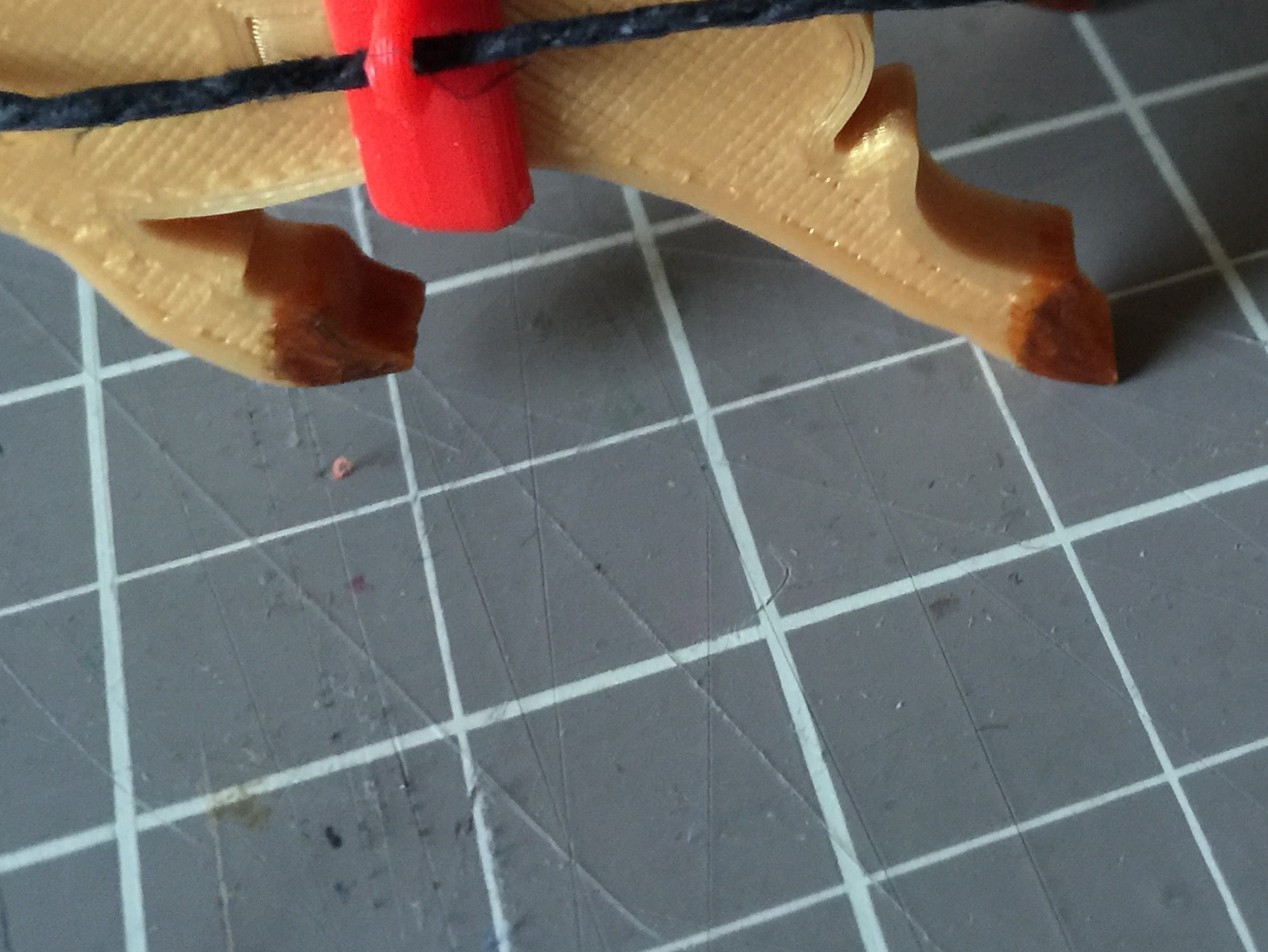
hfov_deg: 28.2
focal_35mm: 66
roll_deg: +0.4
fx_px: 2418
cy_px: -80
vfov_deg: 21.2
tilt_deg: -34.5
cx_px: 1168
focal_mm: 4.15
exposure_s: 1/4
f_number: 2.2
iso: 80
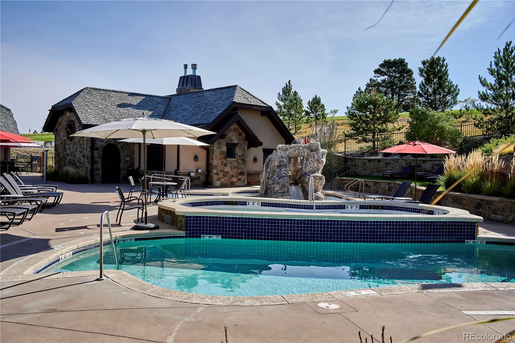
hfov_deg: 57.2
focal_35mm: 33
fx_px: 472
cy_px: 172
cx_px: 258
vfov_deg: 40.0
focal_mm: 33
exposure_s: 1/1000
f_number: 10
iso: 400
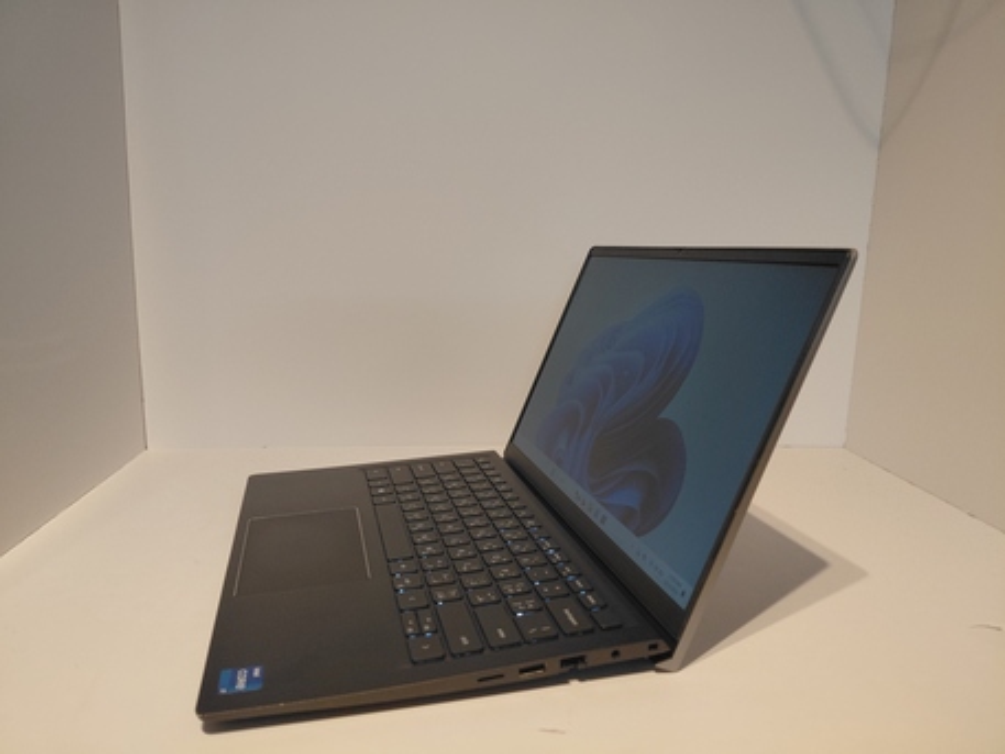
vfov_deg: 54.9
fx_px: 726
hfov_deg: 69.4
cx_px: 502
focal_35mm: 25
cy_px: 377
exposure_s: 1/120
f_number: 1.8
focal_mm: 4.69
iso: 160
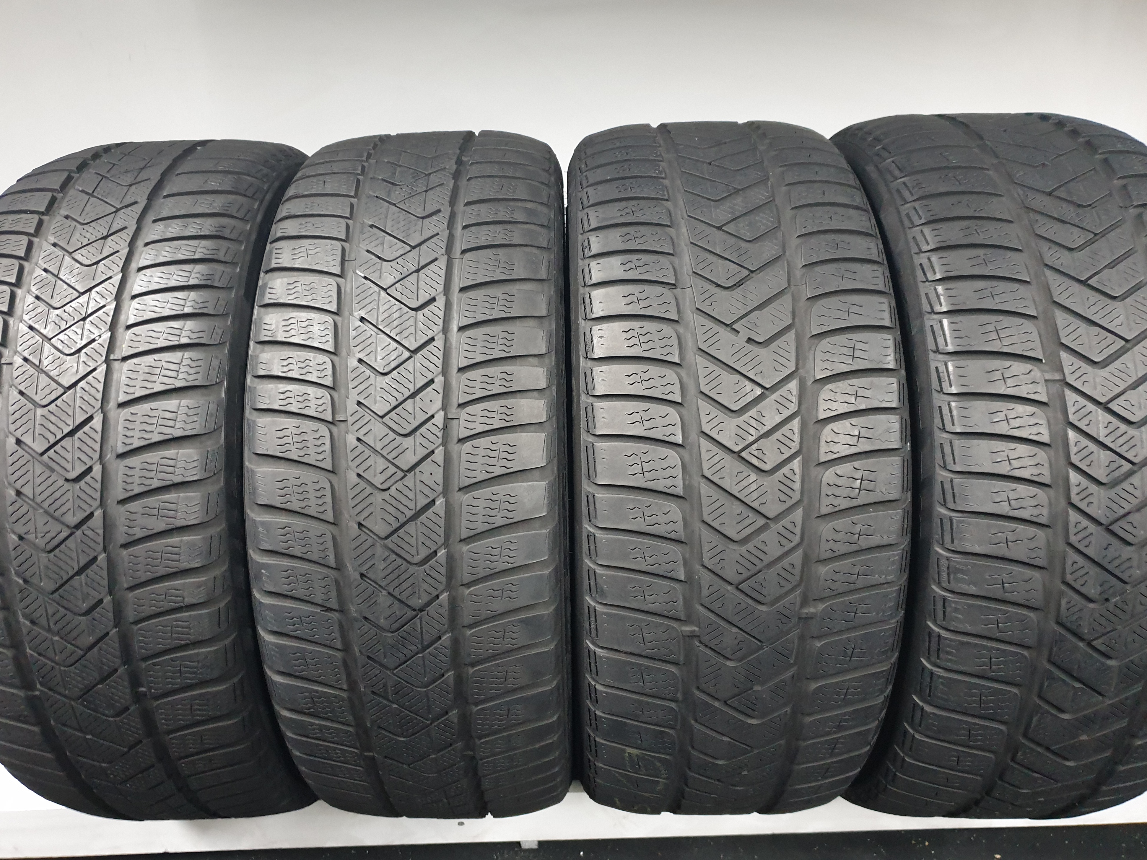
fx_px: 895
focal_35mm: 27
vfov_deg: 51.3
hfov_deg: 65.3
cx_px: 566
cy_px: 442
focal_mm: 4.3
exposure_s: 1/17
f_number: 1.5
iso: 320
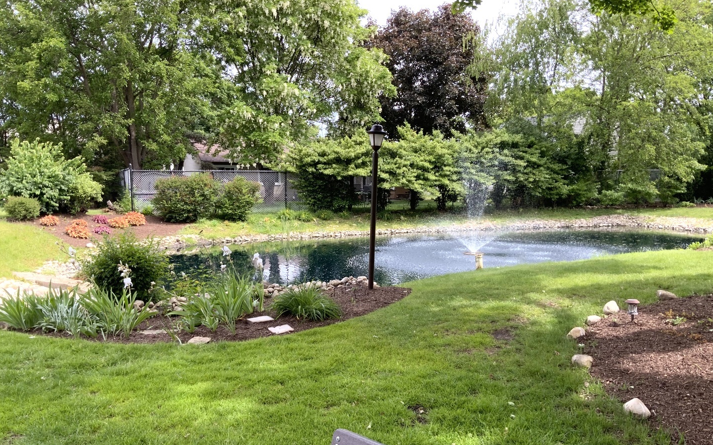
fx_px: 602
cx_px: 355
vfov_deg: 40.5
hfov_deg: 61.2
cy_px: 250
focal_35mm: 31
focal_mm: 3
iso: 16
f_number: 1.8
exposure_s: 1/286
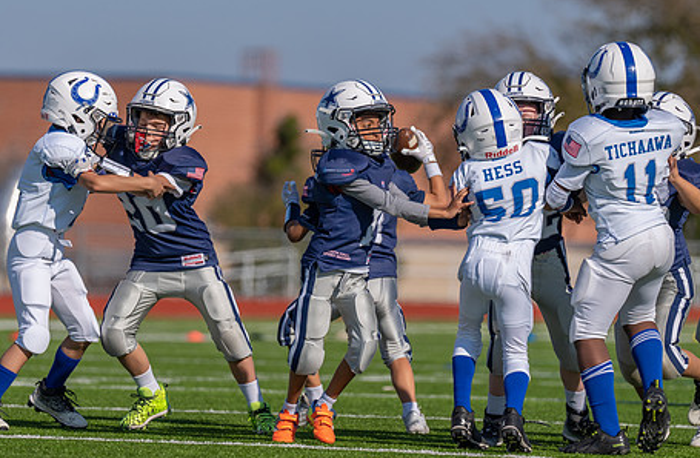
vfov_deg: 4.1
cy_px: 202
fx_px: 6420
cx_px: 317
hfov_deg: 6.2
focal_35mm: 332
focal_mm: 200
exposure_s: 1/5000
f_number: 3.2
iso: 160
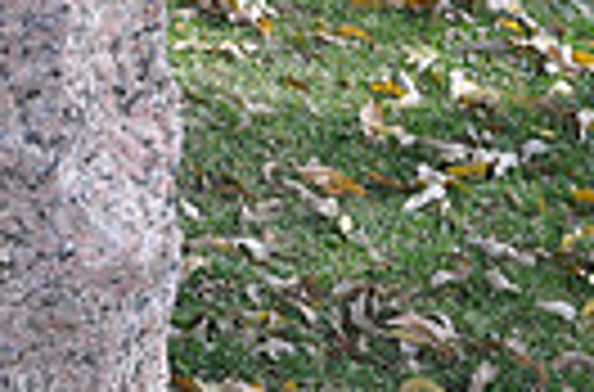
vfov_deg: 8.2
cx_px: -324
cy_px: 97
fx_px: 2716
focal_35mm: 165
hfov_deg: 11.9
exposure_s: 1/125
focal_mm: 25
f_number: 5.6
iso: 250
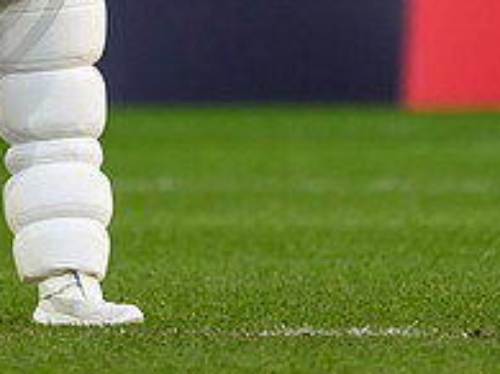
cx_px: 61
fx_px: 31224
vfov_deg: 0.7
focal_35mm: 2163
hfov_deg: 0.9
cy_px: -132
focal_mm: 560
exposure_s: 1/1600
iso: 1250
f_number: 4
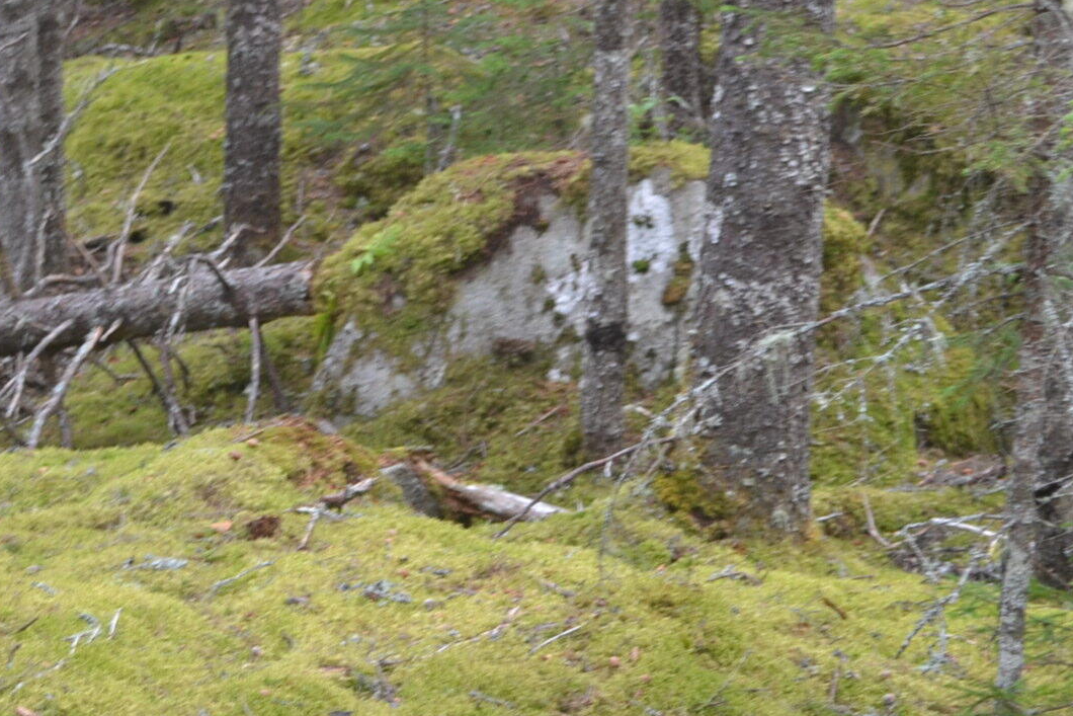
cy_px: 134
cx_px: 524
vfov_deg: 12.0
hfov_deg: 17.9
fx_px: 3401
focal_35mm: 114
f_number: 5
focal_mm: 35
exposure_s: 1/60
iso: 400
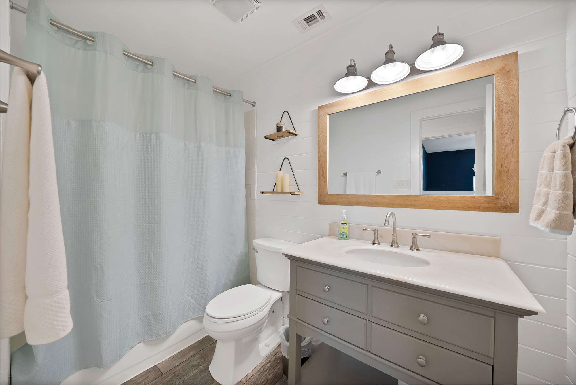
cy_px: 192
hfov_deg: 112.6
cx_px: 288
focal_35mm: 12
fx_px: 192
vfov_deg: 90.1
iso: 640
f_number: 9
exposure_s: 1/8
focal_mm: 12
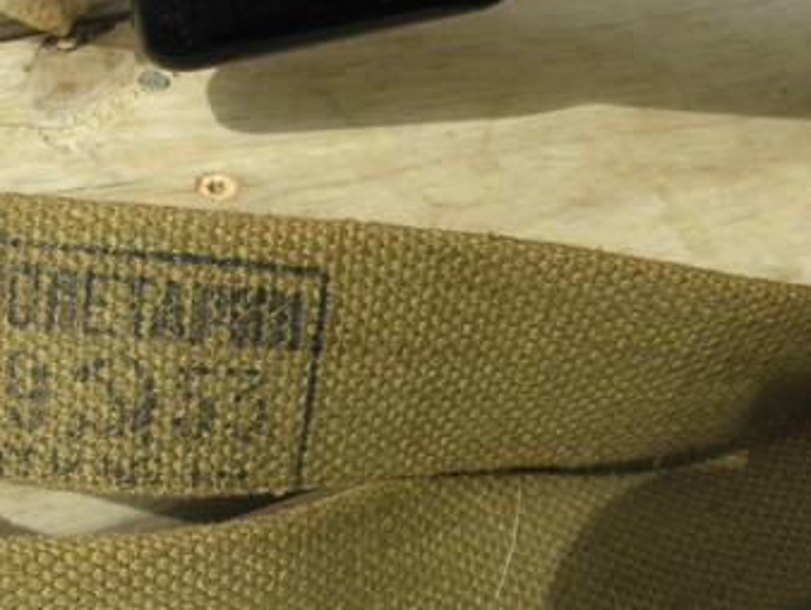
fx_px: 1243
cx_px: 173
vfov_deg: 27.3
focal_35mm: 53
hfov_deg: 35.1
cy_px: 437
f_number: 3.5
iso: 100
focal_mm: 5
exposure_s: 1/400
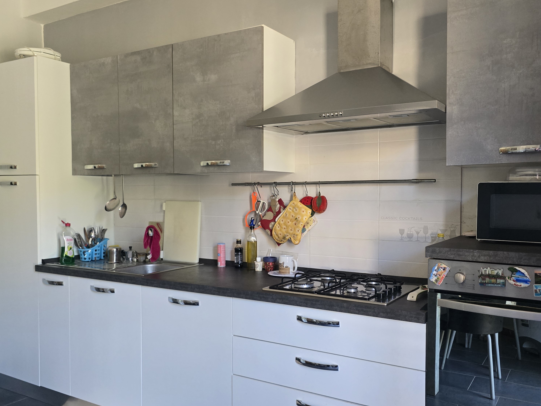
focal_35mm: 31
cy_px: 212
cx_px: 285
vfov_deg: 45.4
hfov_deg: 58.3
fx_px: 484
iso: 1000
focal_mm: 6.3
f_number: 1.7
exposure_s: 1/120
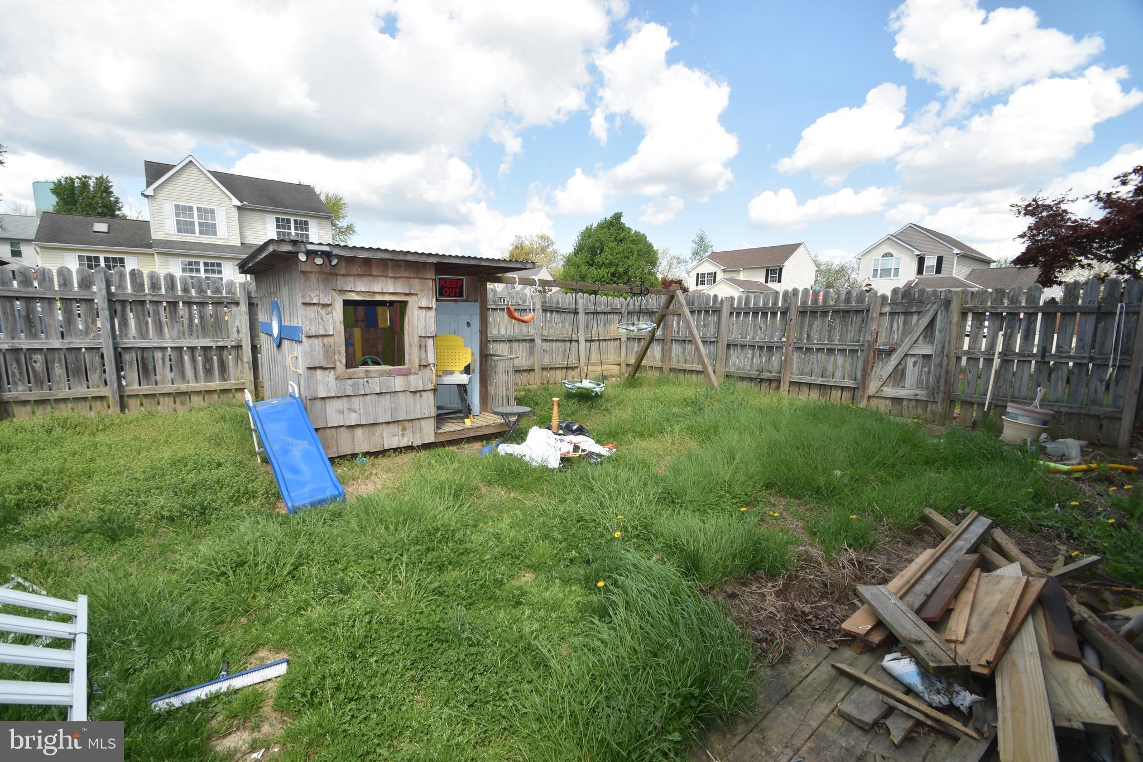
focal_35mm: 15
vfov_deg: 77.3
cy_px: 381
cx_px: 572
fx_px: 476
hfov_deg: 100.4
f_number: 8
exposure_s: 1/200
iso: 100
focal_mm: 10
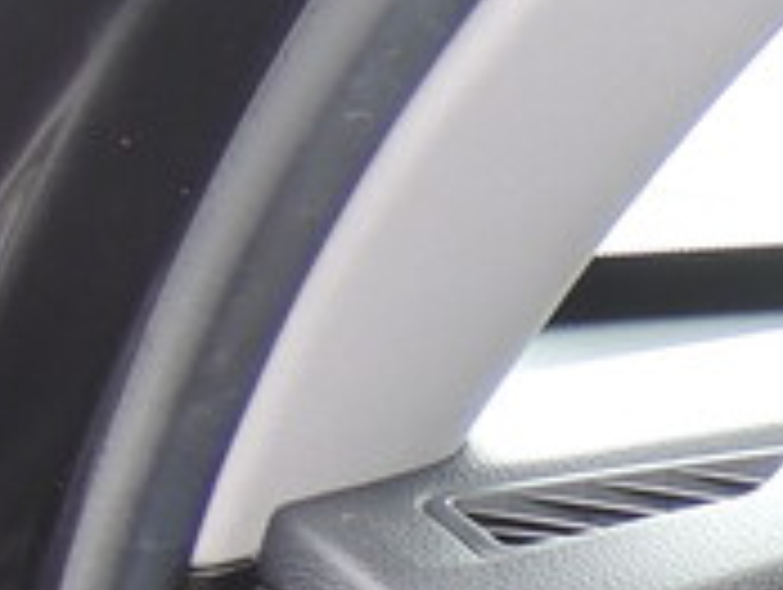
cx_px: 2250
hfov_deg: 10.5
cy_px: 1203
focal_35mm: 141
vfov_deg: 9.8
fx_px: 3194
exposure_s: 1/50
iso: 80
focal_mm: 5.1
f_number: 2.8
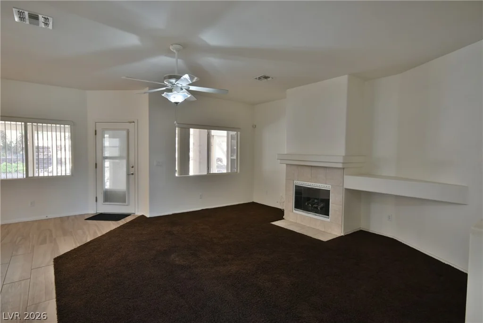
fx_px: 262
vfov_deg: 63.3
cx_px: 242
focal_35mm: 20
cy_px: 162
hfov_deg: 85.4
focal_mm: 13
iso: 1000
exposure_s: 1/30
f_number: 7.1
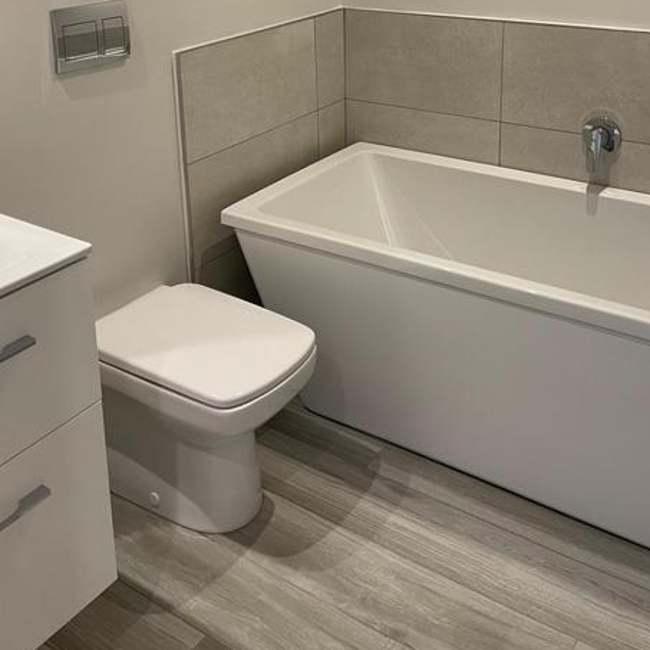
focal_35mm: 39
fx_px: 829
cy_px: 85
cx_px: 316
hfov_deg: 42.8
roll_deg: +1.9
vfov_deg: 40.1
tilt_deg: -13.4
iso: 80
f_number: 1.6
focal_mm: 5.1
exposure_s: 1/50
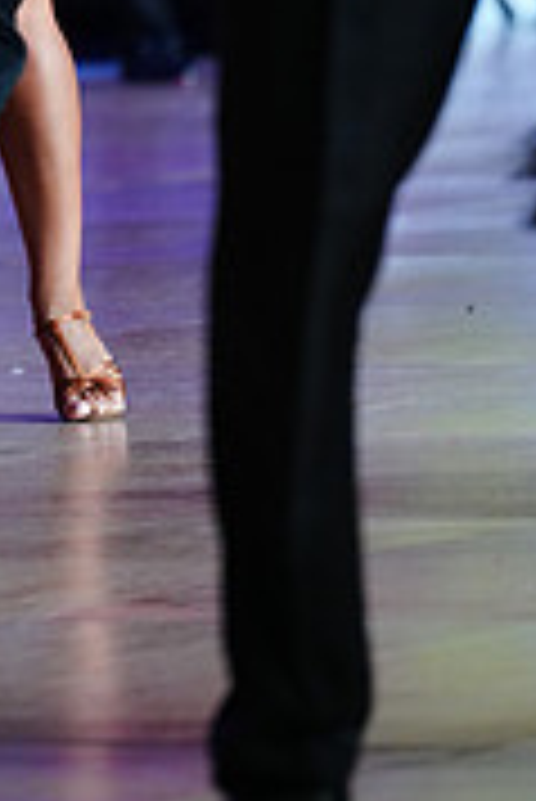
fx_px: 14532
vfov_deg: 3.2
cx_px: -295
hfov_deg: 2.1
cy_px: -266
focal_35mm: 652
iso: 2000
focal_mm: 200
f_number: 2.8
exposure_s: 1/320
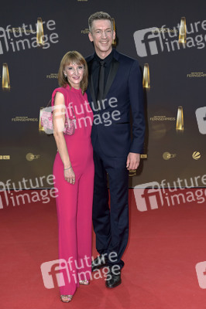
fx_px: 585
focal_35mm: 68
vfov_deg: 29.7
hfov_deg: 20.0
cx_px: 103
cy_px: 154
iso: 800
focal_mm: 68
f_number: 6.3
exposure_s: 1/250
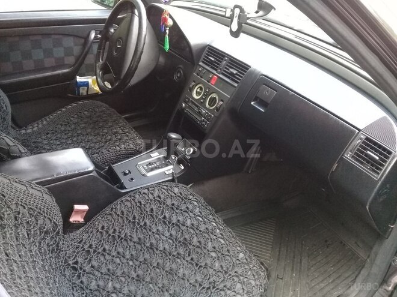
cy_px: 148
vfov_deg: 45.4
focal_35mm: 31
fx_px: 356
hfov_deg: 58.4
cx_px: 198
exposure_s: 1/33
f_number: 2.2
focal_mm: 3.3
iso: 200
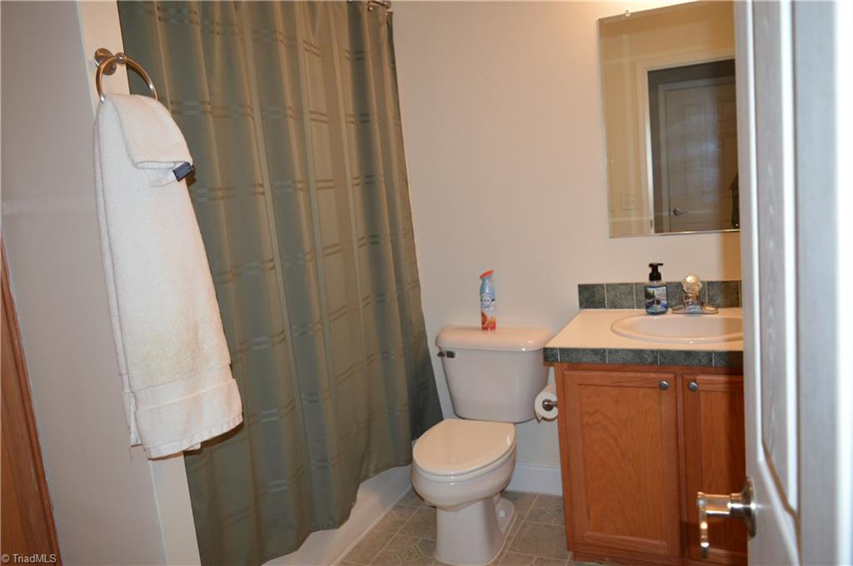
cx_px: 426
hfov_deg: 67.4
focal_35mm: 27
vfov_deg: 47.8
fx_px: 639
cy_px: 283
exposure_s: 1/60
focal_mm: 18
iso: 560
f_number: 3.5
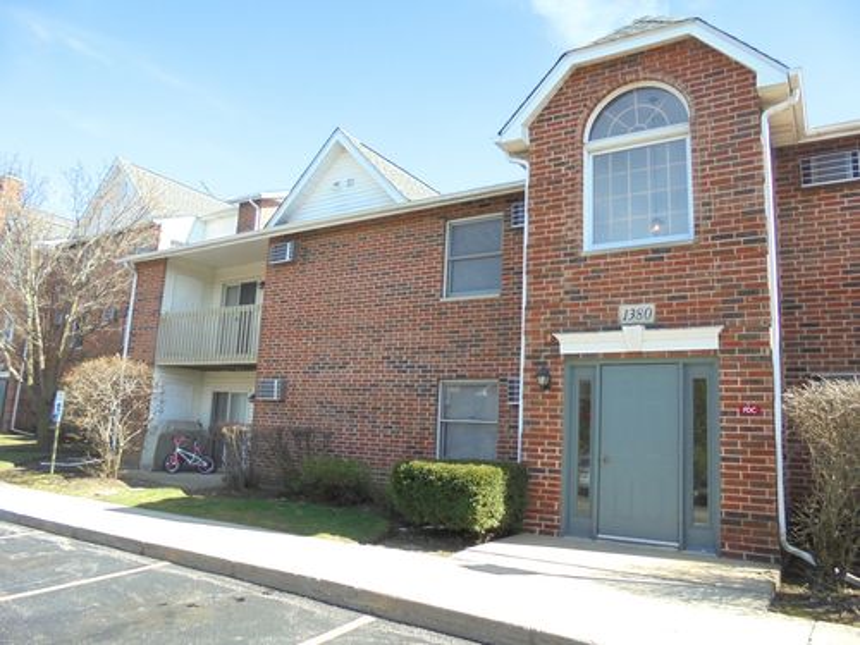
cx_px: 430
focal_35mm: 26
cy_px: 322
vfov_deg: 53.1
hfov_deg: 67.3
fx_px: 646
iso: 100
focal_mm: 4.6
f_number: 3.5
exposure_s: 1/320
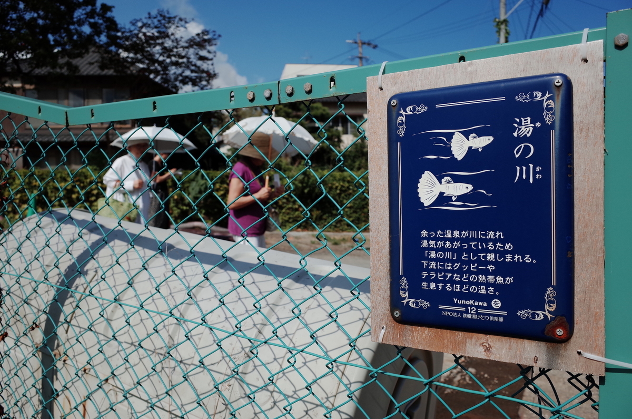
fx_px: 491
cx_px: 316
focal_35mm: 28
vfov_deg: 46.2
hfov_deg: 65.6
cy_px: 210
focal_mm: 18.3
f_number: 4
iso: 100
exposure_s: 1/2000
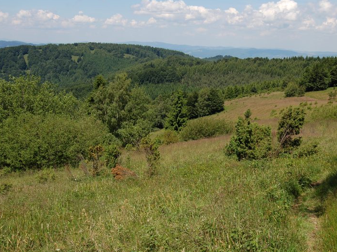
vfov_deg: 31.5
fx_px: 448
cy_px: 125
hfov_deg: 41.2
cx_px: 187
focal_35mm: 46
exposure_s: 1/200
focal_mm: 28
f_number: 11
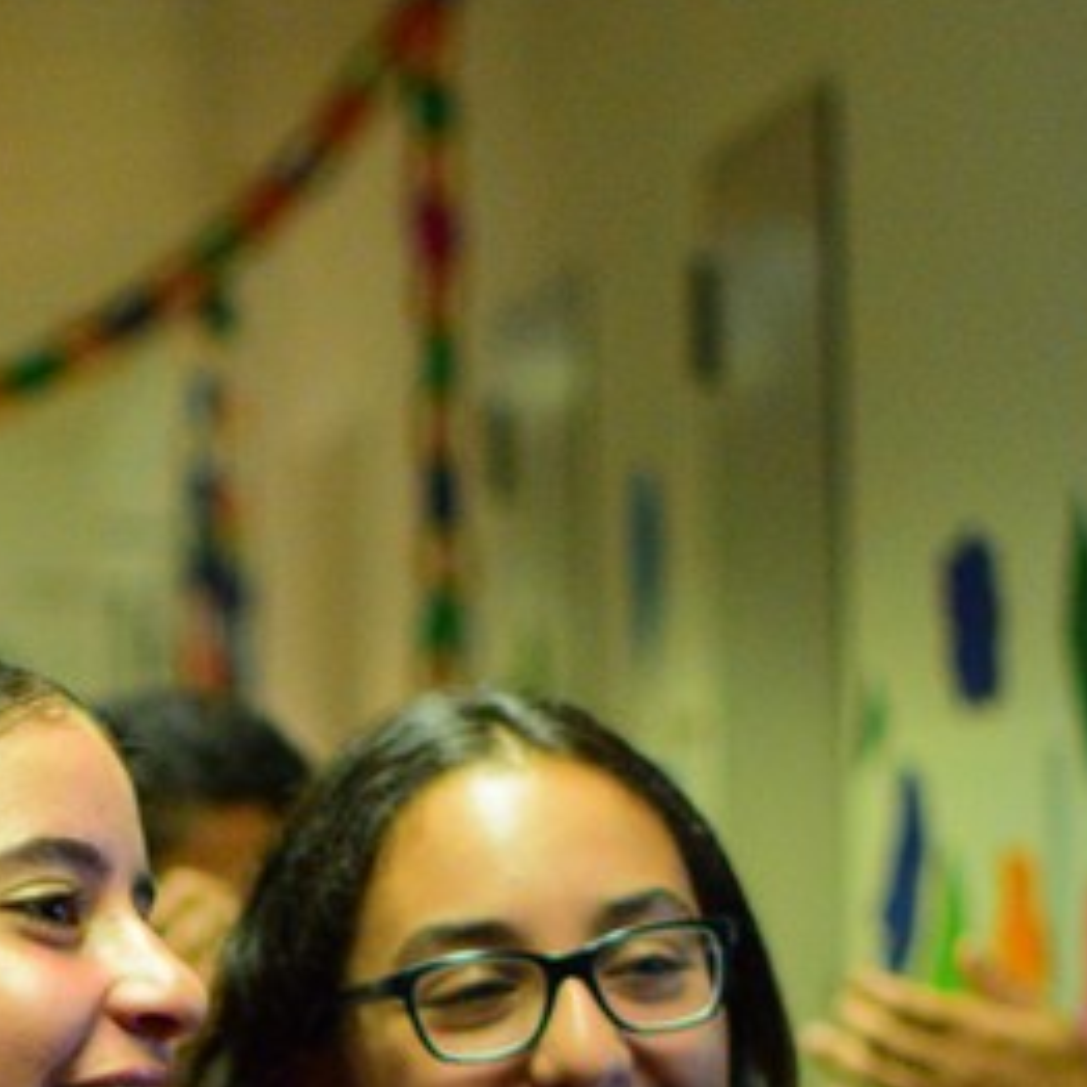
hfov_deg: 9.8
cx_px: -332
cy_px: 1160
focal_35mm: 175
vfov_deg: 9.9
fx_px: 6205
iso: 3200
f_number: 1.8
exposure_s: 1/400
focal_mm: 35
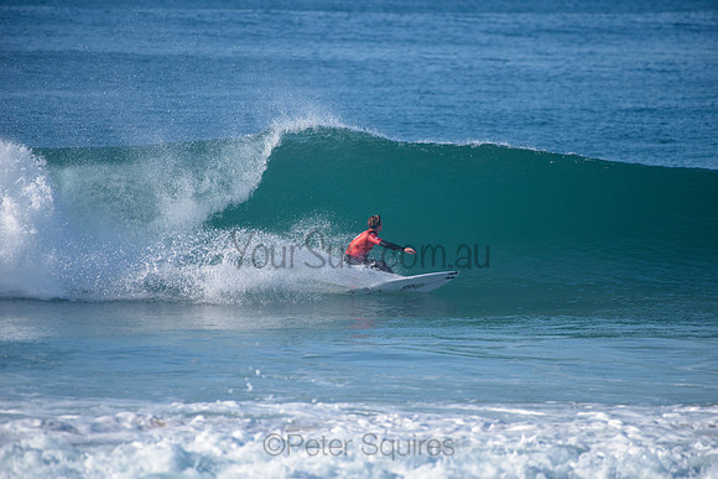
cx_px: 359
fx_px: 9974
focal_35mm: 500
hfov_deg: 4.1
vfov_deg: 2.8
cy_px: 240
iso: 280
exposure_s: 1/2000
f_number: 5.6
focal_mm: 500
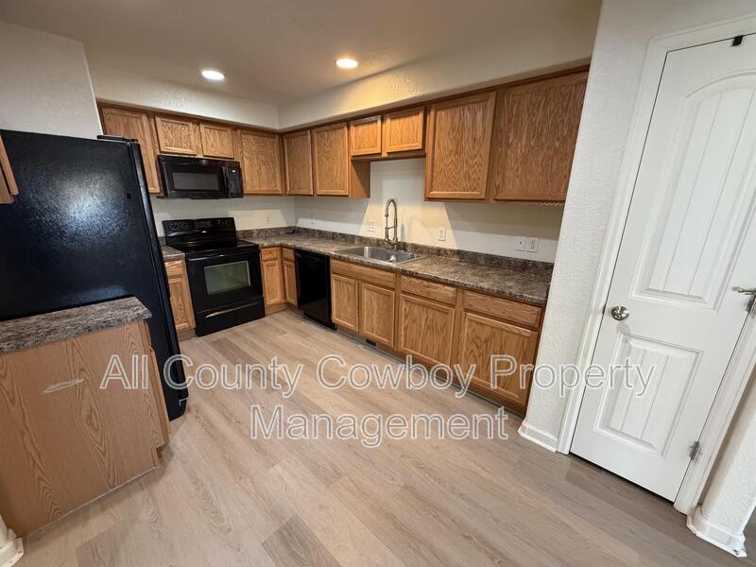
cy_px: 284
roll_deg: -0.8
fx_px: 306
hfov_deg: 102.1
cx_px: 378
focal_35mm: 14
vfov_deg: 85.7
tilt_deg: -17.0
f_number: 2.2
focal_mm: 2.22
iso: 400
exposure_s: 1/60
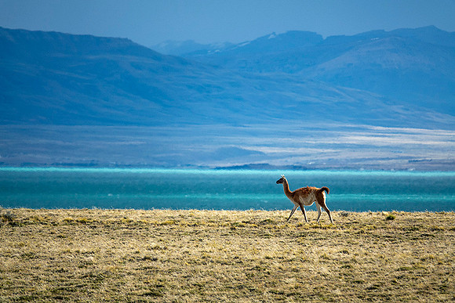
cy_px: 152
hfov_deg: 3.4
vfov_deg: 2.3
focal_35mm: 599
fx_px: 7572
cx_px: 228
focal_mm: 219.82
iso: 100
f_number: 4.5
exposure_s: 1/1000
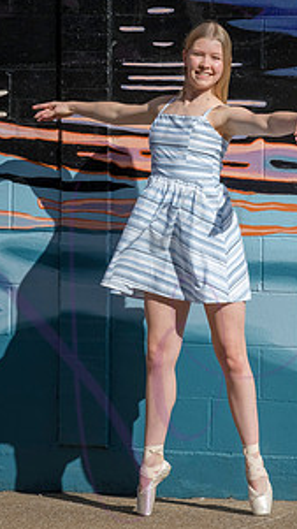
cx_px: 250
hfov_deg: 5.7
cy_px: 205
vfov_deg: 10.2
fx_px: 2972
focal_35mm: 212
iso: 400
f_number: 11
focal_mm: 105
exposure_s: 1/1000
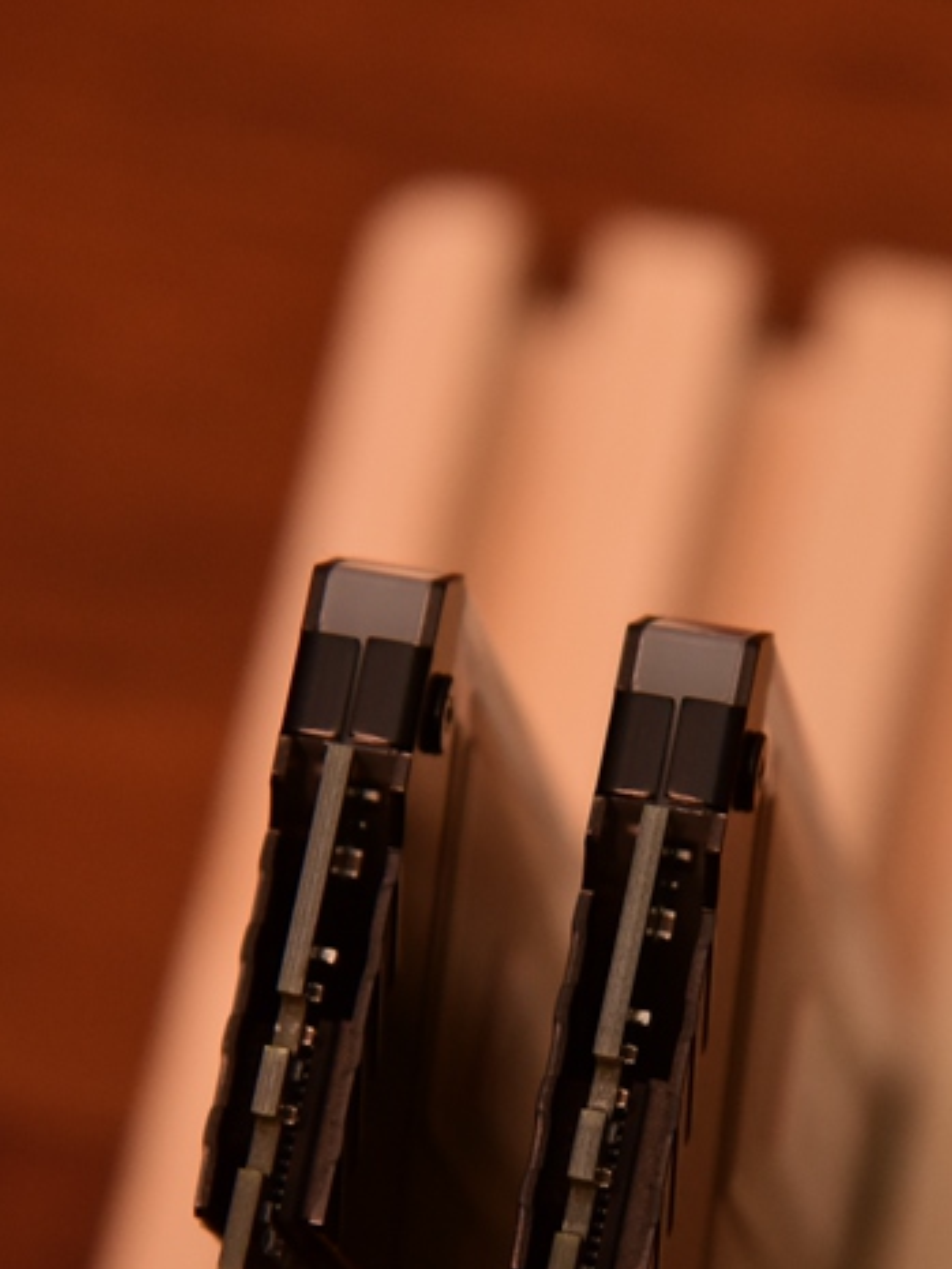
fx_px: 9310
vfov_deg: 7.8
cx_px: 606
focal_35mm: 254
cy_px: 925
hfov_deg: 5.9
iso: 1600
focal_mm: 120
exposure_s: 1/60
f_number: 5.6
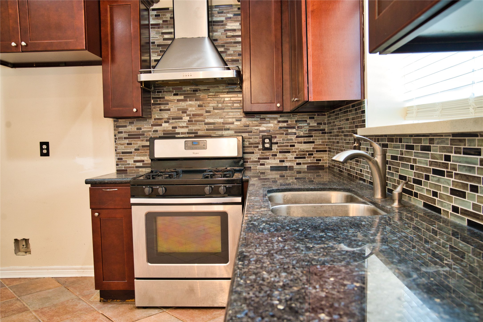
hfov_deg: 61.9
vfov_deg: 43.6
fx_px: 402
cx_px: 242
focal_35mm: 30
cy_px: 161
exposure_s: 1/40
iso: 2000
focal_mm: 30
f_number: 6.3
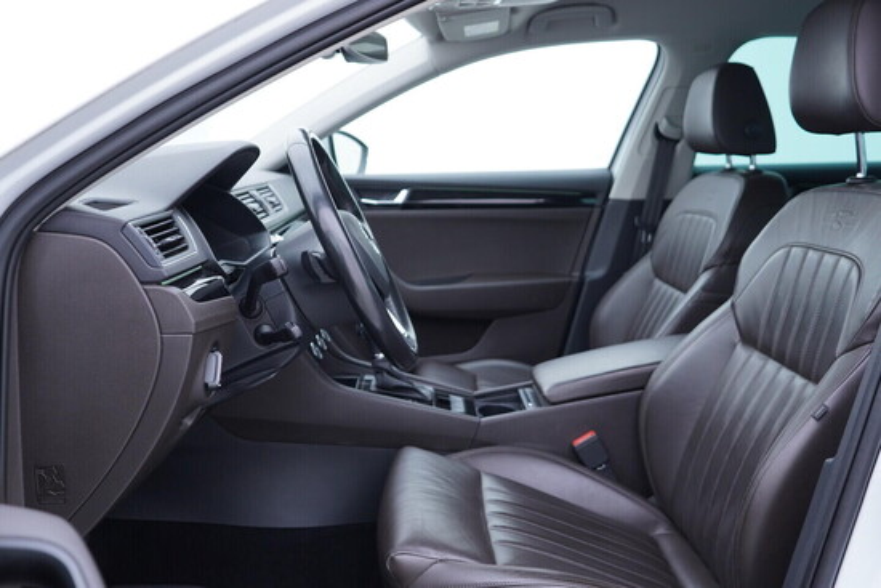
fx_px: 881
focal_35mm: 36
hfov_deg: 53.1
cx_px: 440
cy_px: 294
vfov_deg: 36.9
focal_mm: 24
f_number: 2.8
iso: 160
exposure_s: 1/40
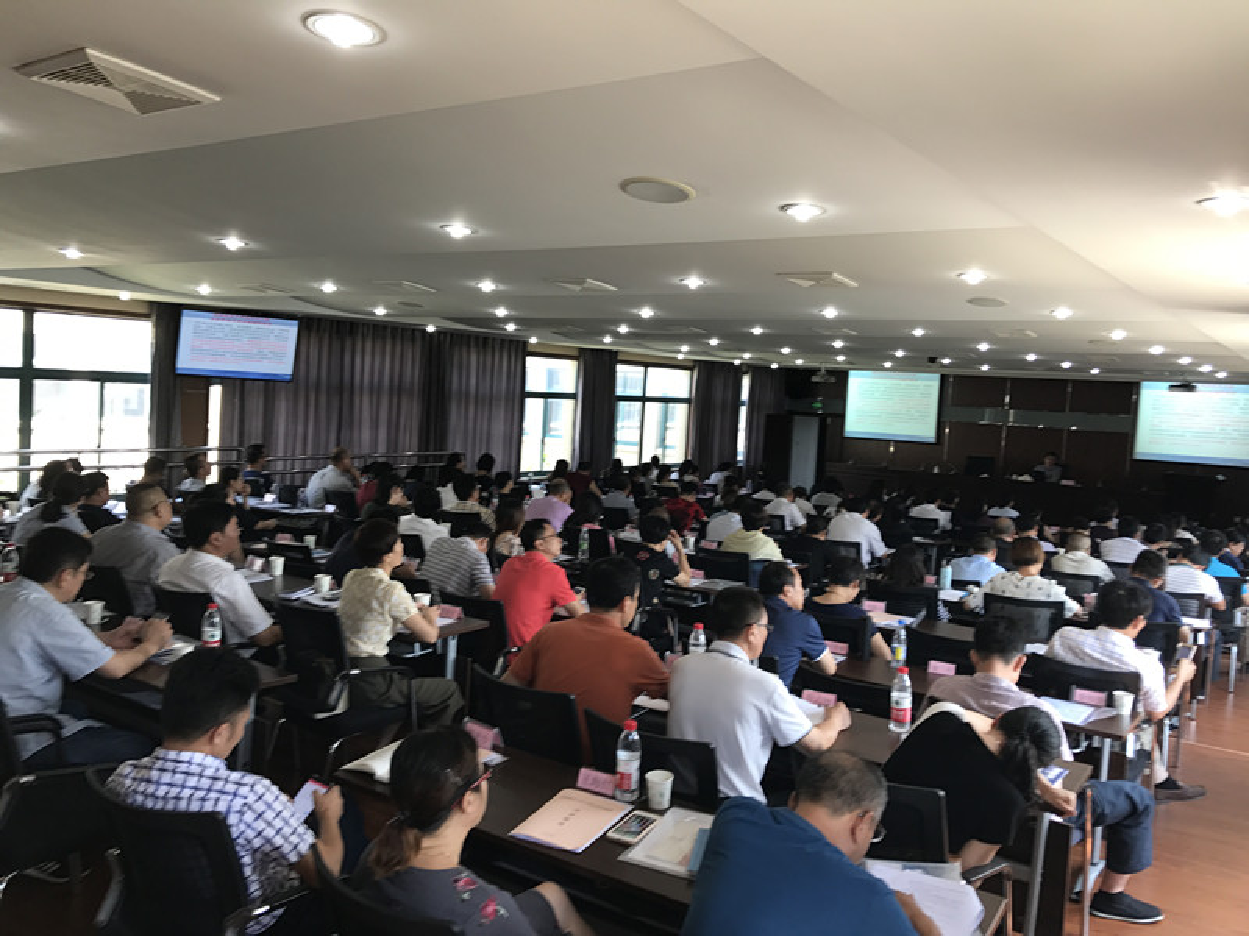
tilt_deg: -4.1
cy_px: 468
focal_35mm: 28
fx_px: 1010
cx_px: 624
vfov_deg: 49.7
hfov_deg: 63.4
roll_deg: -2.9
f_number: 1.8
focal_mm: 3.99
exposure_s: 1/50
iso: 20
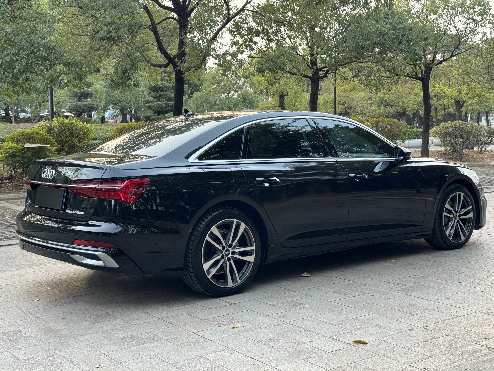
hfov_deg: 39.7
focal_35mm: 48
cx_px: 247
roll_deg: +0.6
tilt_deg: -4.5
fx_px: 685
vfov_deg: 30.3
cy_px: 186
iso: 100
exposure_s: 1/66
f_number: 1.78
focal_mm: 6.86
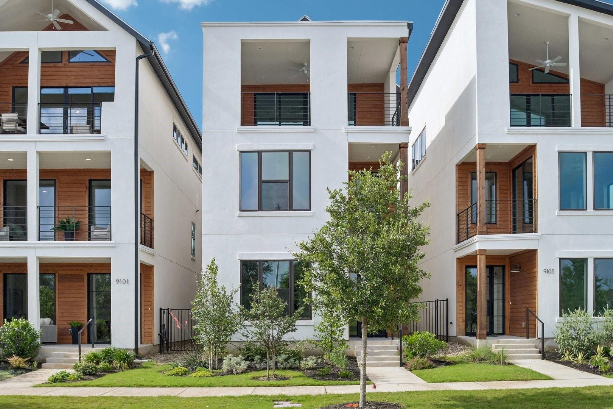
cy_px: 204
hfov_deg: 57.2
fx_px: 562
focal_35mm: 33
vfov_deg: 40.0
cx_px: 306
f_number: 8
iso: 400
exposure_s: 1/640
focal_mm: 22
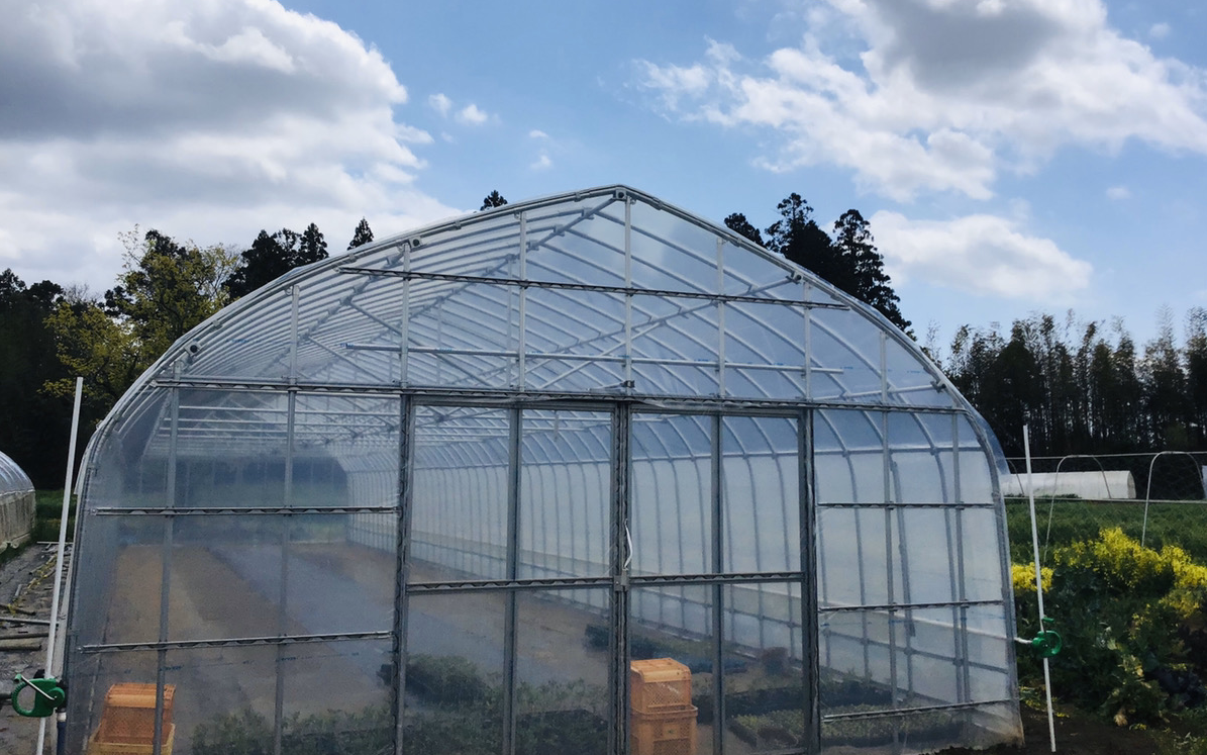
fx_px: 1086
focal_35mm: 33
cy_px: 347
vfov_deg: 38.3
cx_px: 605
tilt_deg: +8.1
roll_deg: -0.2
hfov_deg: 58.1
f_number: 2.4
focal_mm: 3.3
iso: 25
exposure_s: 1/2915
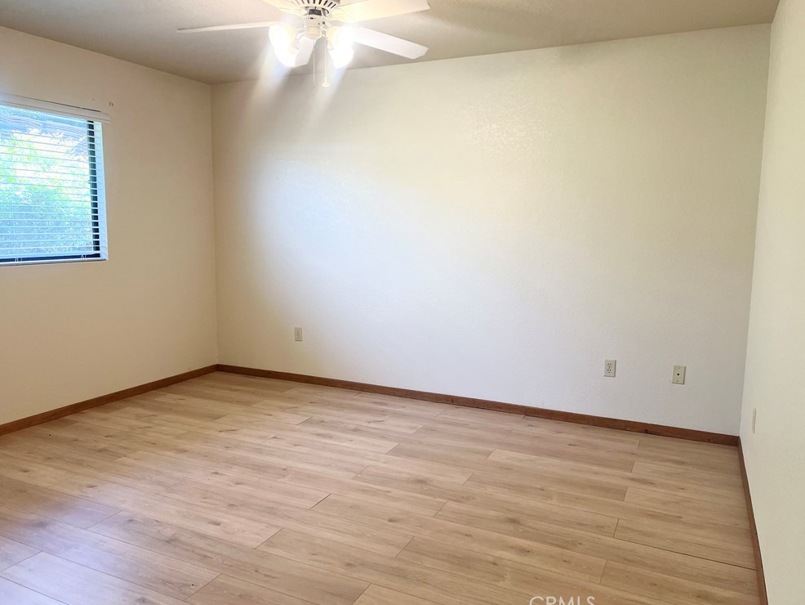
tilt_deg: -7.2
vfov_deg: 51.4
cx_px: 391
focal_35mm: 27
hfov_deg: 65.3
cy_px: 302
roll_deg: -0.5
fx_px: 628
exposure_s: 1/120
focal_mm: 5.7
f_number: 1.5
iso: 125
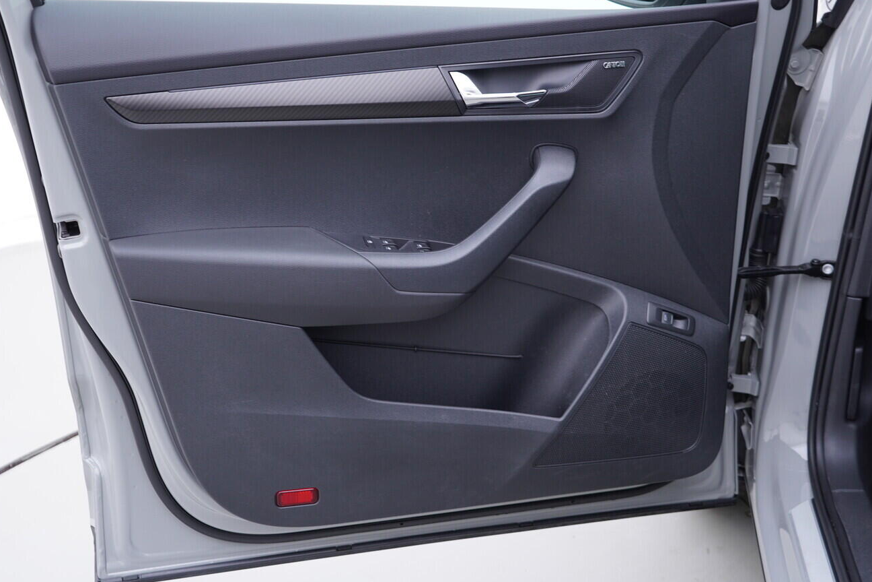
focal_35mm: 40
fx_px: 969
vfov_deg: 33.4
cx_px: 390
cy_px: 265
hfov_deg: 48.4
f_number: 2.8
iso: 125
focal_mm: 24
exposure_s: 1/40
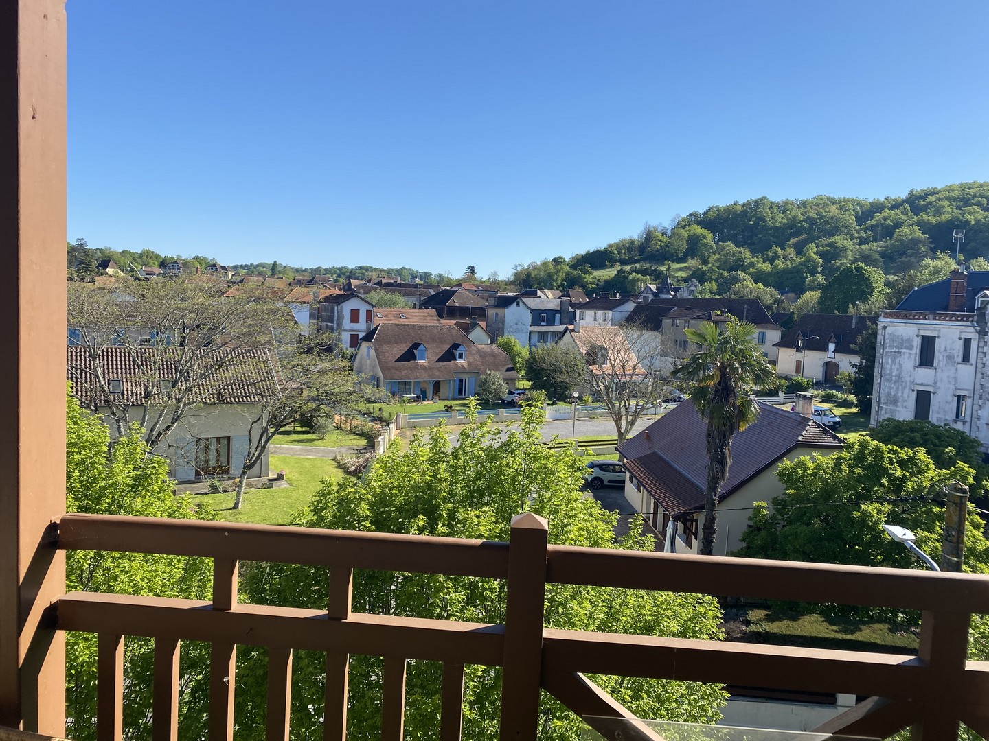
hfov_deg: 67.3
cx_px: 494
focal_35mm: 26
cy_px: 370
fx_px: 743
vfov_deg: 53.1
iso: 32
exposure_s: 1/2028
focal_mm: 4.25
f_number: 1.8
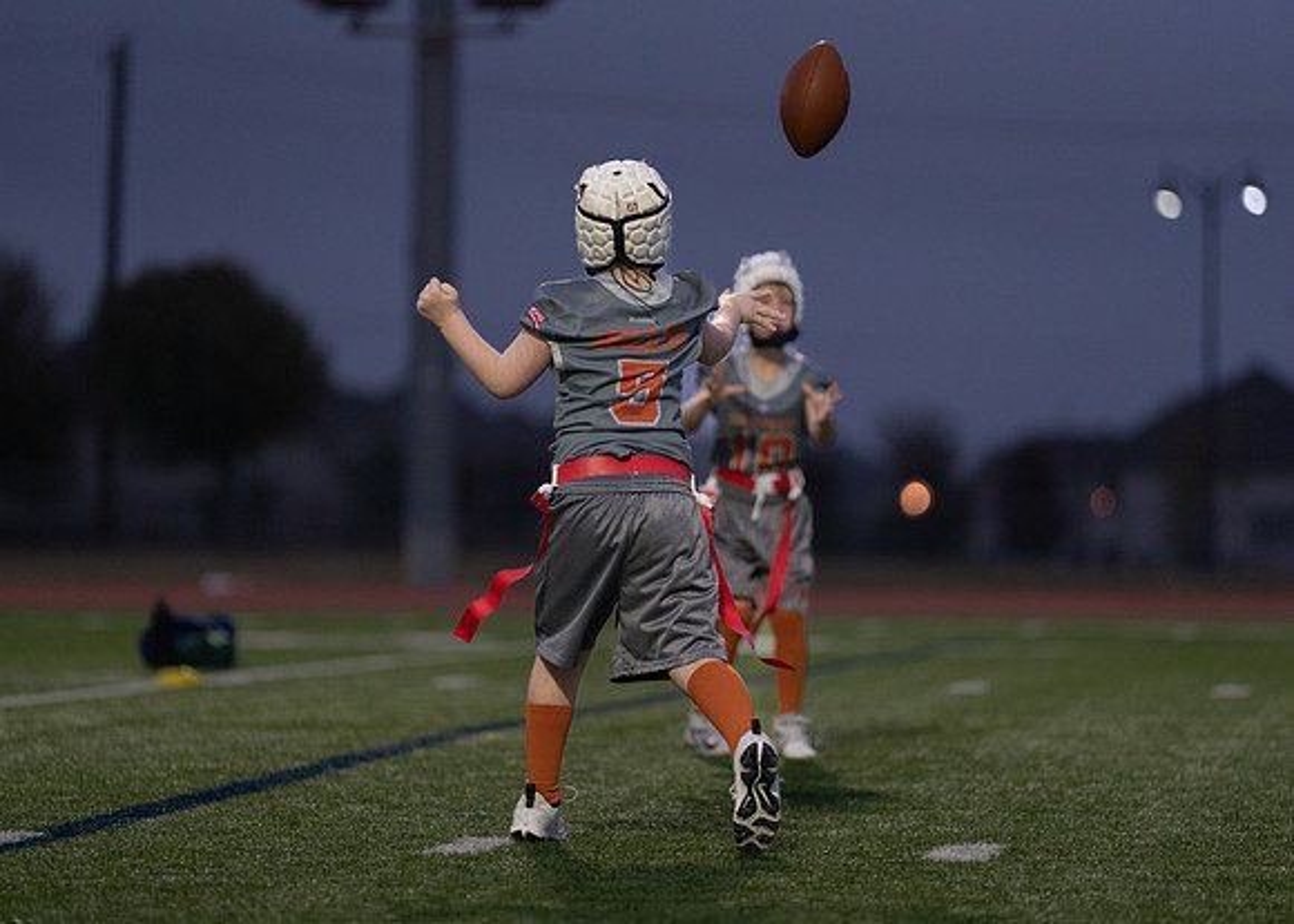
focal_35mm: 210
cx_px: 647
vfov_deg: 6.9
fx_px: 7700
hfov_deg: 9.6
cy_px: 462
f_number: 2.8
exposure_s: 1/800
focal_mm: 200
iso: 1250
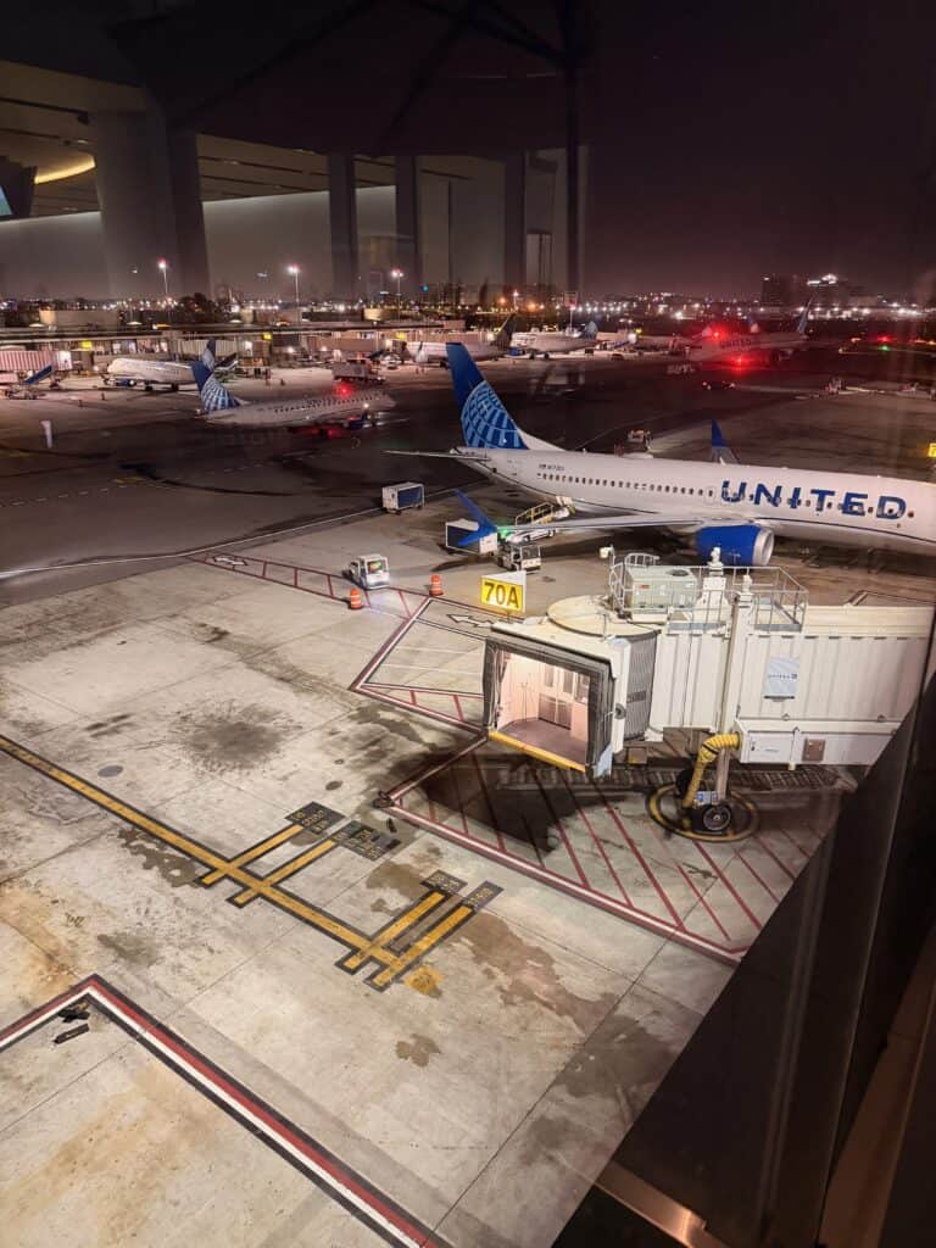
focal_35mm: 24
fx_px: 865
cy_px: 624
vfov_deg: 71.6
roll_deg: -0.1
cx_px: 468
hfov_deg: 56.8
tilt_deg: -20.0
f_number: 1.78
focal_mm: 6.76
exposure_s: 1/40
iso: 640
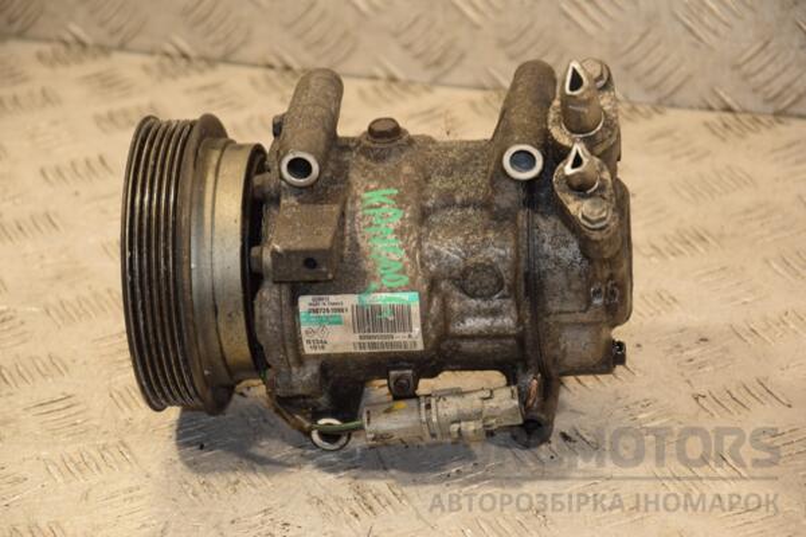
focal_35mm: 138
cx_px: 403
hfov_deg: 14.9
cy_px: 268
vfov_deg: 9.9
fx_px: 3089
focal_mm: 92
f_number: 5.6
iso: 800
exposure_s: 1/125
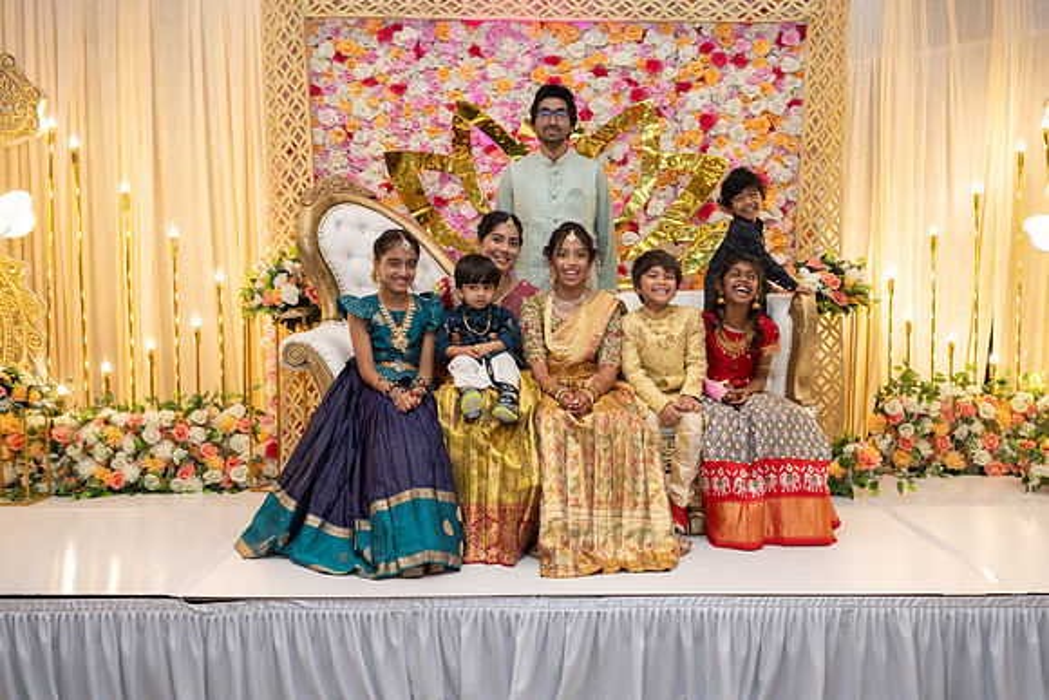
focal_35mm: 38
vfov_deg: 35.0
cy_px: 350
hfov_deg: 50.6
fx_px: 1109
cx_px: 524
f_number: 4.5
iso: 1600
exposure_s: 1/160
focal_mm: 37
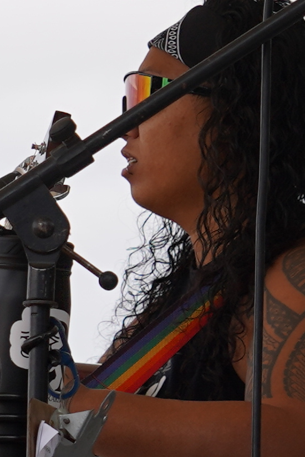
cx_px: 278
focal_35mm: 349
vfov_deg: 5.9
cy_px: 239
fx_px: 4435
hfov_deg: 3.9
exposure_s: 1/320
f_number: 5.6
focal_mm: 48
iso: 100
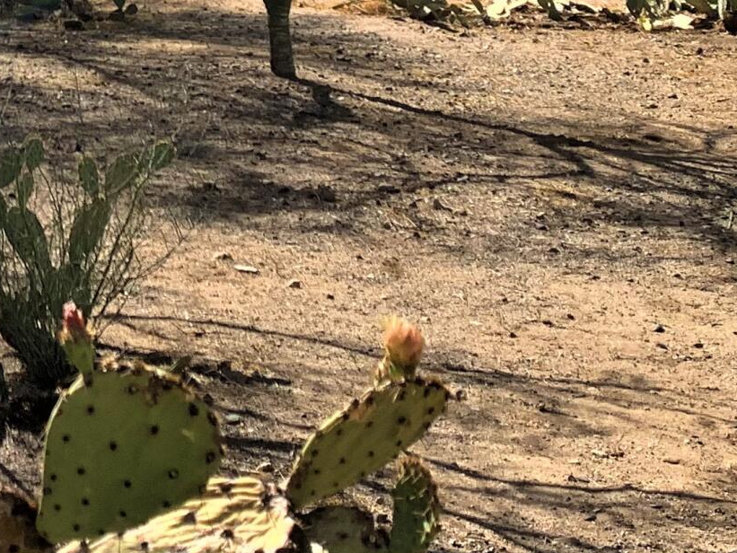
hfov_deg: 19.3
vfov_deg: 14.9
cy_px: -154
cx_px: -186
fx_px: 2023
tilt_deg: -0.2
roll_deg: -2.1
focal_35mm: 95
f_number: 1.8
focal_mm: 4.25
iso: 25
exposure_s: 1/2257
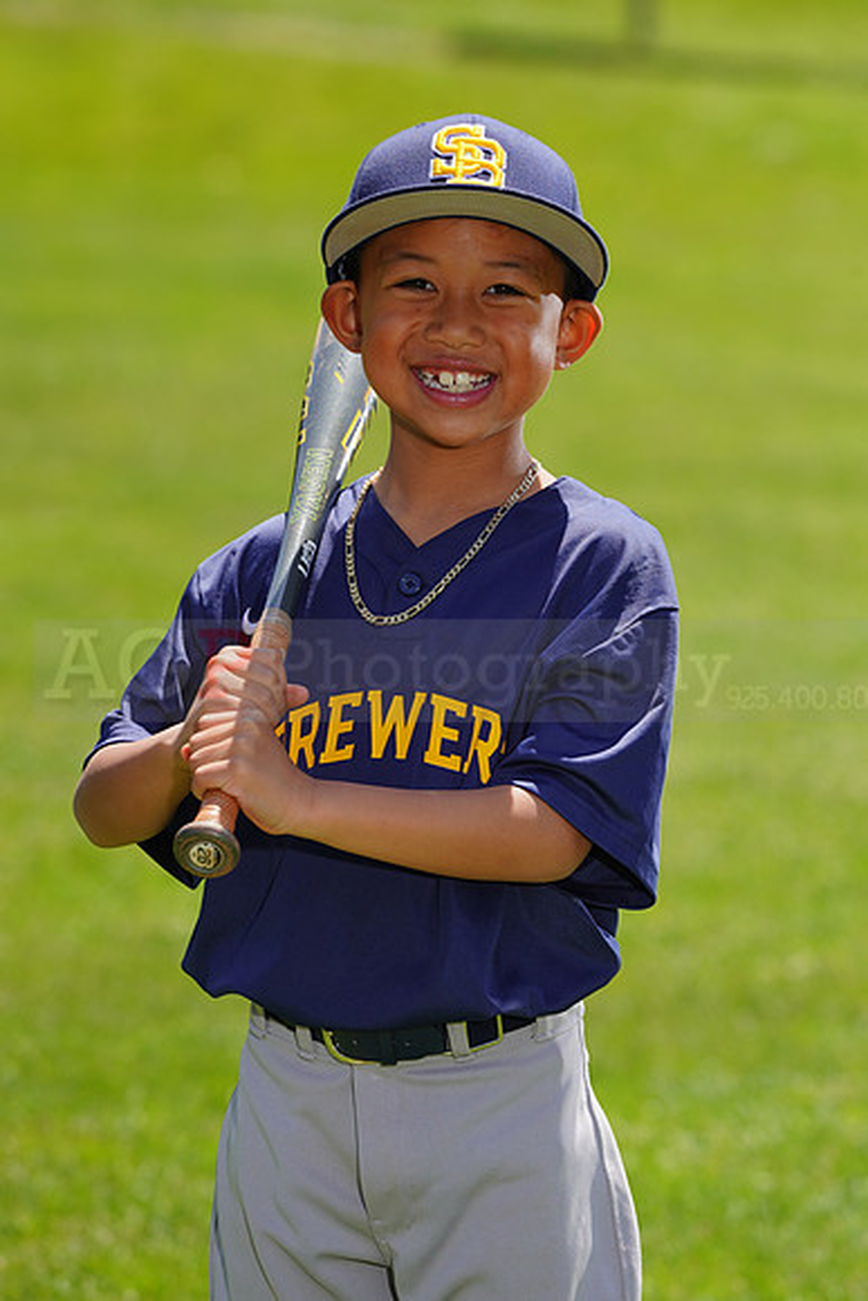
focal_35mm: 247
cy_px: 650
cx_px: 434
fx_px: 8927
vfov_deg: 8.3
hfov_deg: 5.6
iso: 100
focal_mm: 247
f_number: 8
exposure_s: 1/250
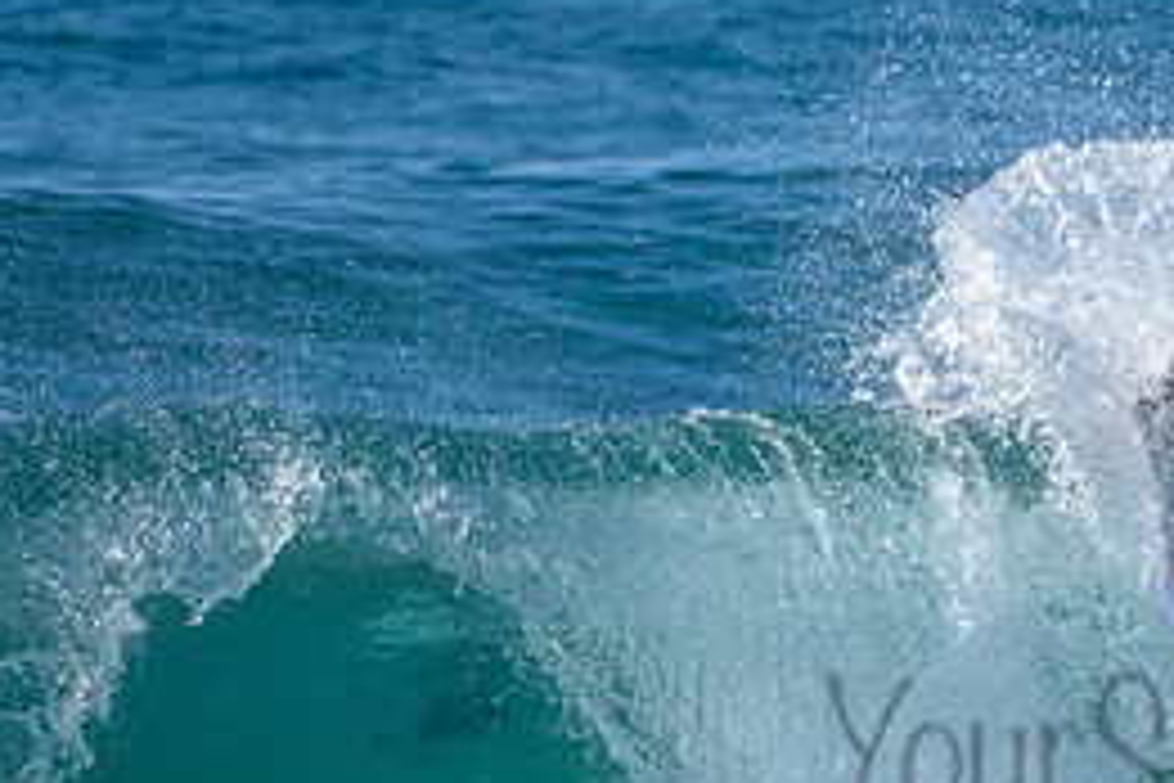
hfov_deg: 1.5
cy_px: 508
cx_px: 1095
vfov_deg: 1.0
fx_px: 44413
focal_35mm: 1362
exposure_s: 1/2000
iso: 180
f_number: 5.6
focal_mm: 500
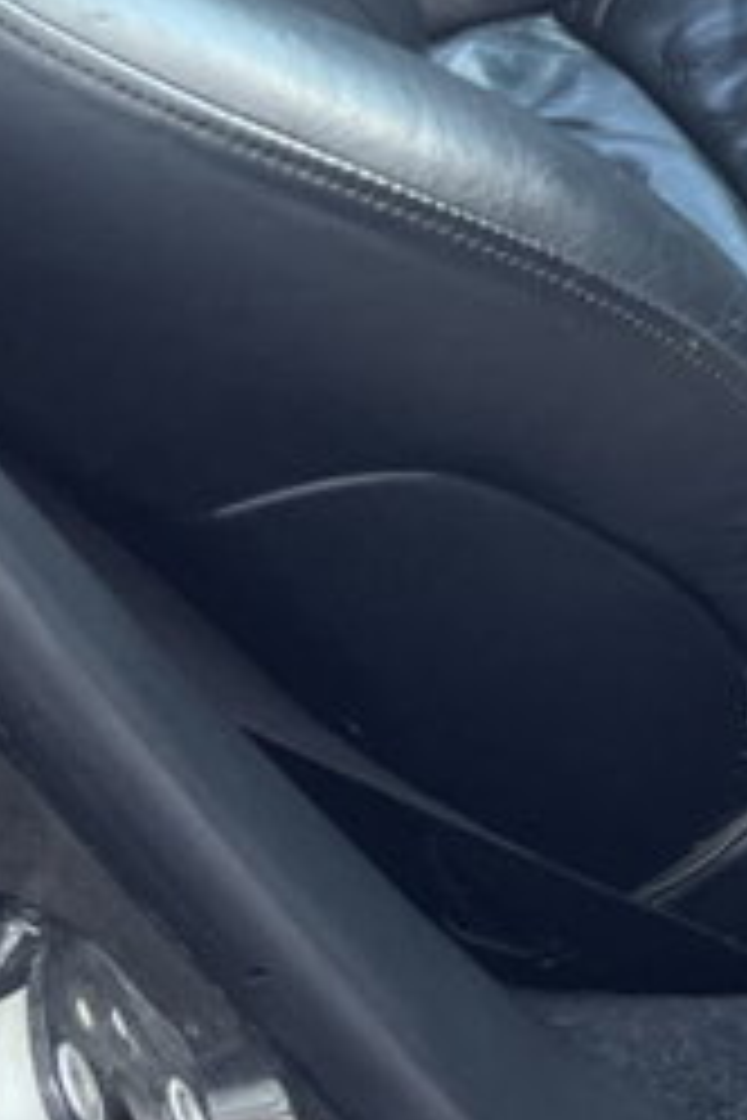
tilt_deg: -34.9
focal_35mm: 111
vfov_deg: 16.6
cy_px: -594
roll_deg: +0.9
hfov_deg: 12.1
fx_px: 3455
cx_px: 832
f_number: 1.6
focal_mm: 5.1
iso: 100
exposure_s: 1/121
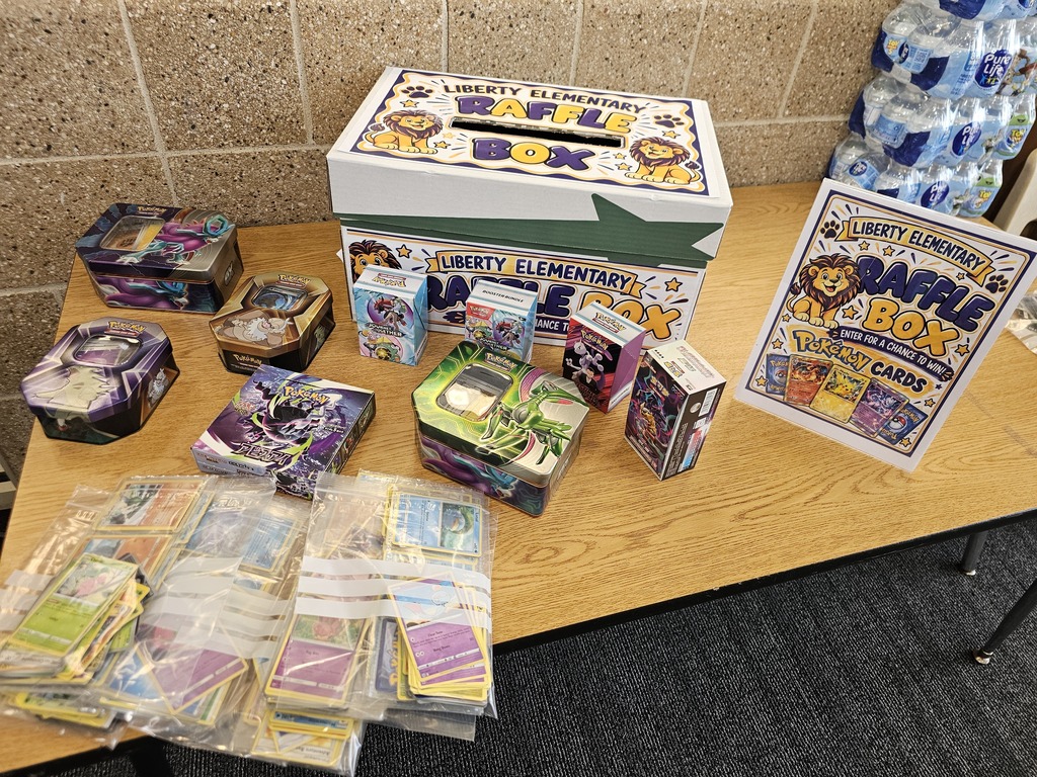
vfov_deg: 58.9
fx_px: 689
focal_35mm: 23
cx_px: 518
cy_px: 388
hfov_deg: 73.9
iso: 200
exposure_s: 1/180
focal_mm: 6.3
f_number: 1.7
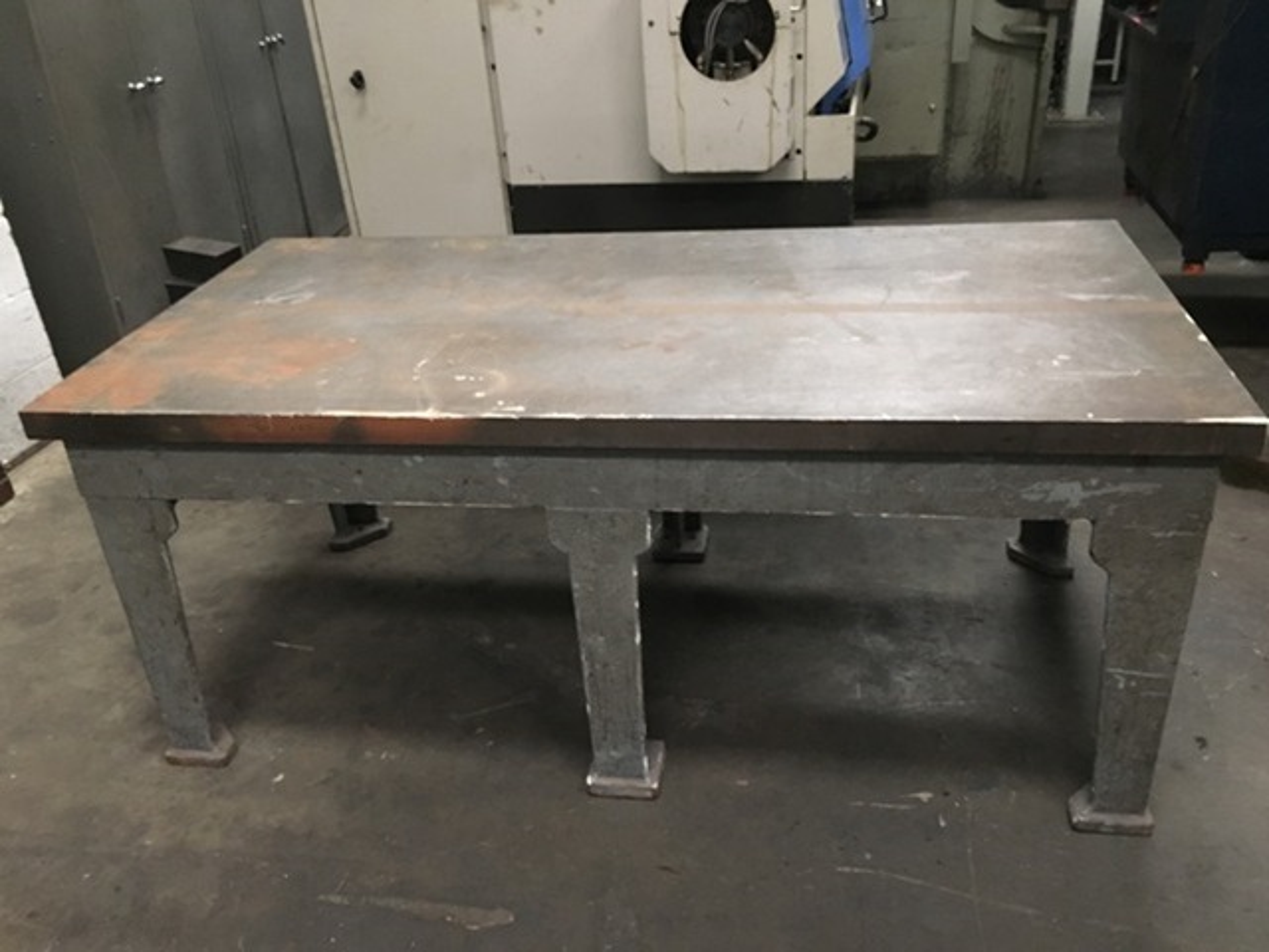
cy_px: 476
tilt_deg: -28.0
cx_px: 634
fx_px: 1063
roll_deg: +3.7
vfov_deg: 48.2
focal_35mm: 29
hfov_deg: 61.7
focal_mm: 4.15
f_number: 2.2
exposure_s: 1/17
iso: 400
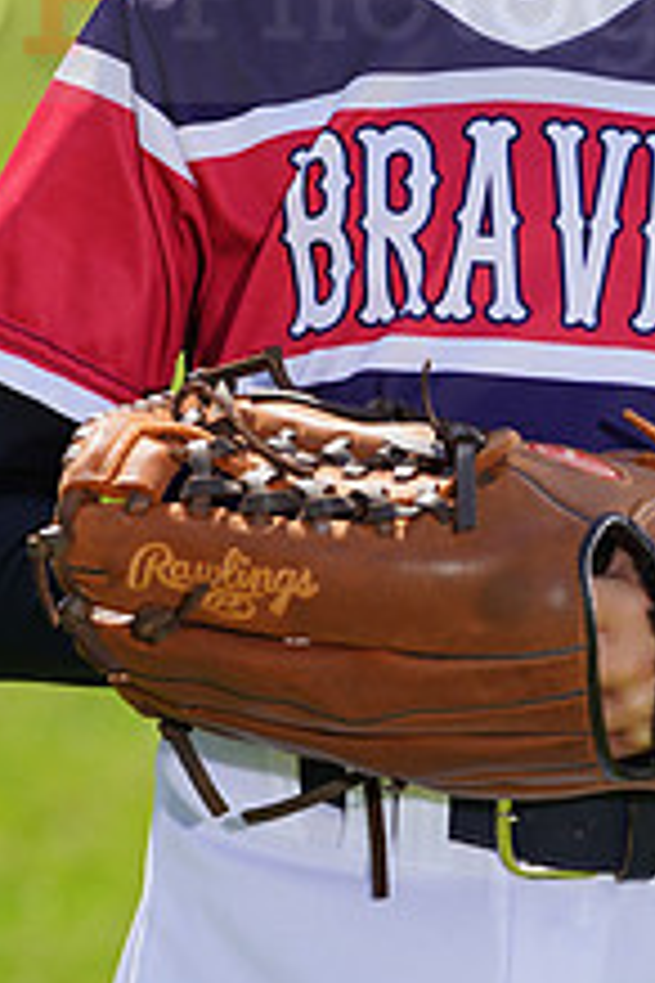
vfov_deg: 3.6
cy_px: -40
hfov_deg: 2.4
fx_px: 15528
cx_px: 496
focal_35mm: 569
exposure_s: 1/250
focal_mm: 215
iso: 100
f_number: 8
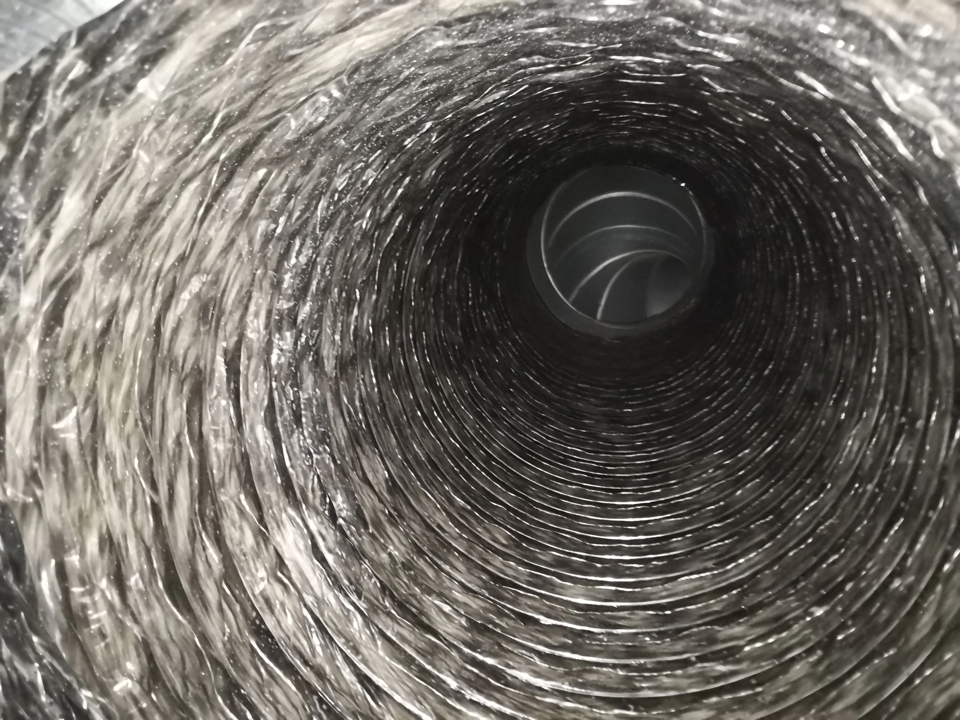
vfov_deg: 51.4
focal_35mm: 27
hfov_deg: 65.3
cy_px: 360
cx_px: 480
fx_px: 749
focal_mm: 3.95
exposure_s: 1/8.57
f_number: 1.6
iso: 800
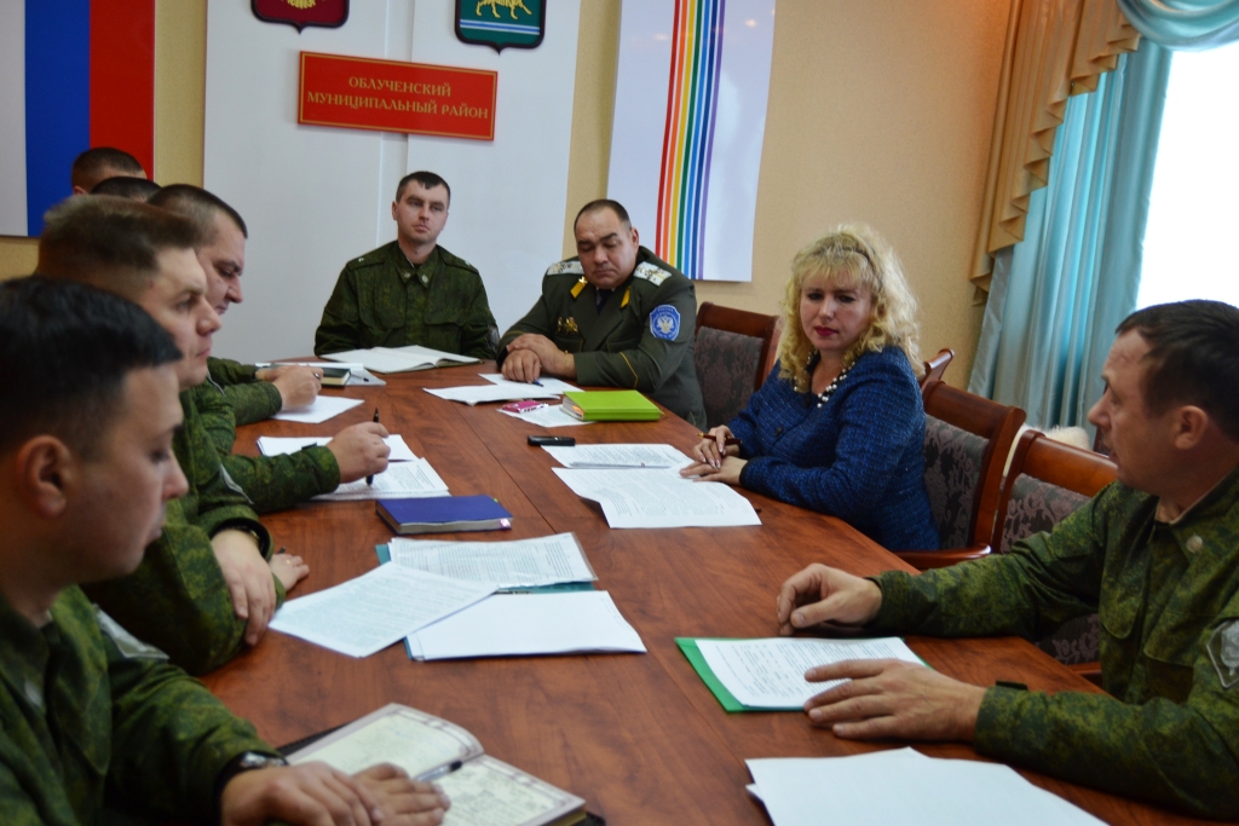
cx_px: 620
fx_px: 1239
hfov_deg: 53.1
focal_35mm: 36
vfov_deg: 36.9
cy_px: 413
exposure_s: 1/50
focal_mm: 24
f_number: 3.8
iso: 400
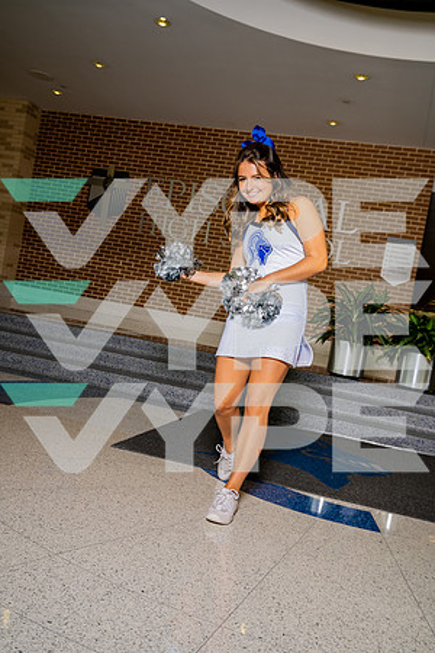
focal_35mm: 37
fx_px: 671
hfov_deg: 35.9
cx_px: 218
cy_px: 326
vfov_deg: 51.9
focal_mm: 37
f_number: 5.6
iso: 200
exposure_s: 1/250
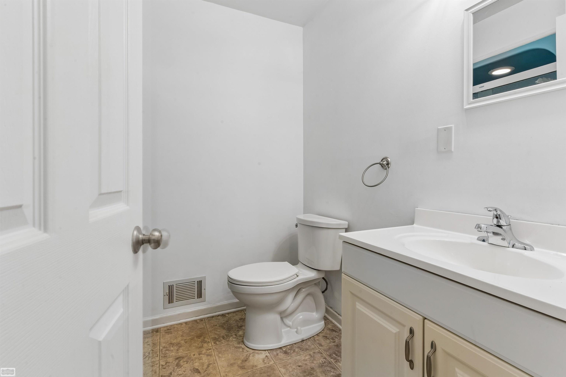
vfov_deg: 73.7
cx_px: 283
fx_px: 252
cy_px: 188
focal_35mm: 16
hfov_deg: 96.7
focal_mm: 16
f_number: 16
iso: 400
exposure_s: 1/4
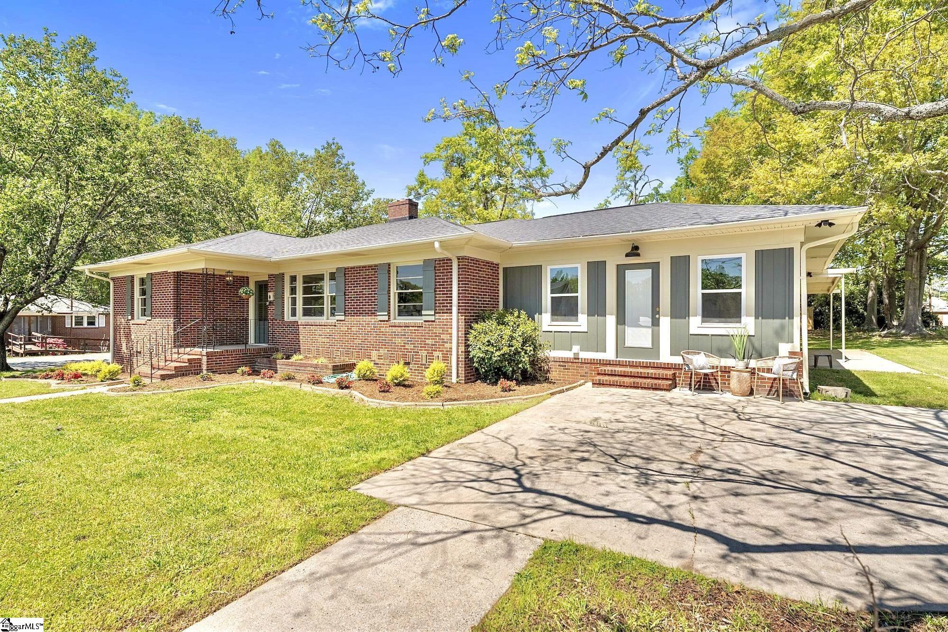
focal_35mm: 18
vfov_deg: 68.9
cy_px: 316
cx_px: 474
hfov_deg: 91.6
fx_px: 461
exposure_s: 1/1250
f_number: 6.3
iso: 400
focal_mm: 17.5
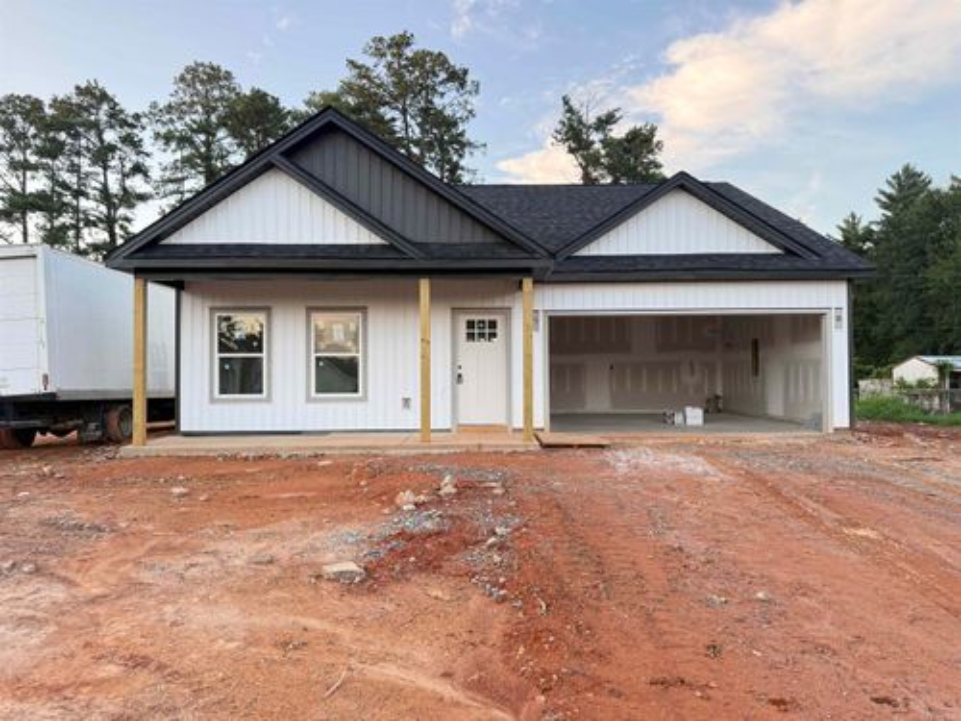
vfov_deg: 56.8
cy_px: 360
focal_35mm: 24
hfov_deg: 71.6
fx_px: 666
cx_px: 480
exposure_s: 1/279
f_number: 1.78
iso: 100
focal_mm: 6.76
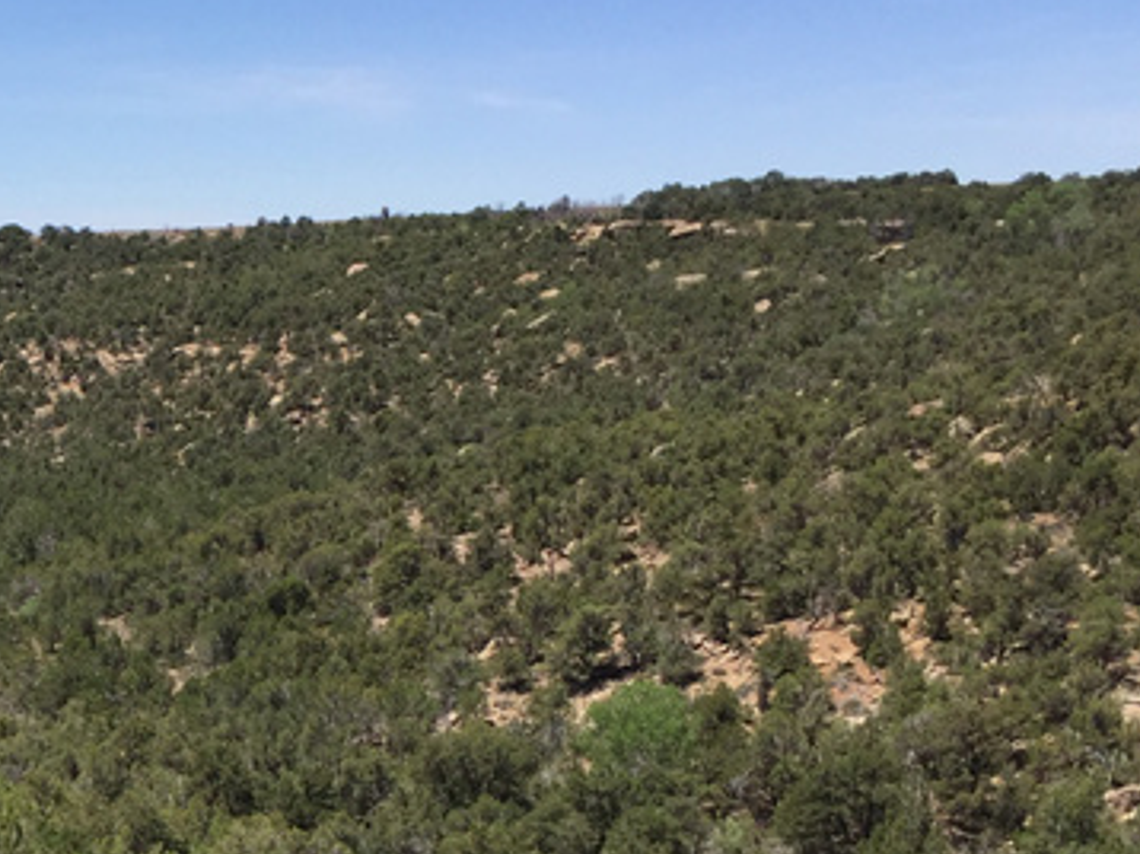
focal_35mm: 83
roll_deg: -1.0
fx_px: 2732
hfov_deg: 22.3
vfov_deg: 17.3
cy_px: 886
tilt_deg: -13.8
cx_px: -111
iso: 32
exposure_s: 1/1980
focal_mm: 4.15
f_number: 2.2
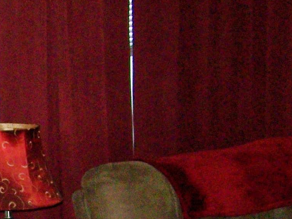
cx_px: -154
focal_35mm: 142
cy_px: 276
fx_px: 1198
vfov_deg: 10.3
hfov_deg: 13.1
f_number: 2.8
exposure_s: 1/60
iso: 160
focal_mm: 6.3
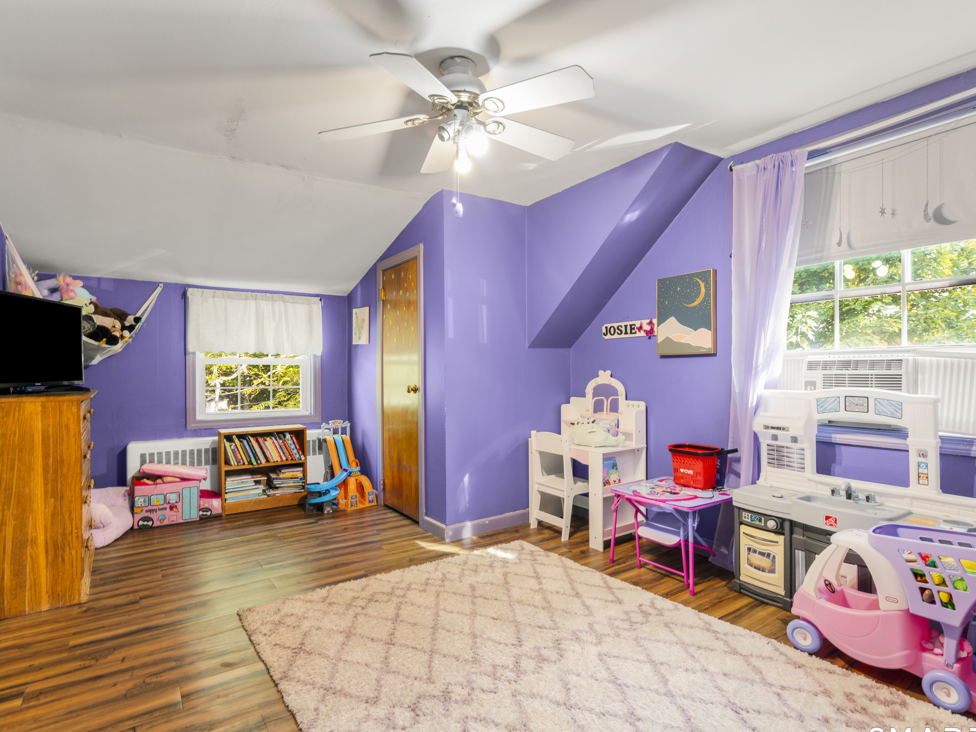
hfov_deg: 87.7
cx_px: 467
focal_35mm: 18
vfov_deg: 71.6
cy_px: 377
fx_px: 508
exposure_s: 5
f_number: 9
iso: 200
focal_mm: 16
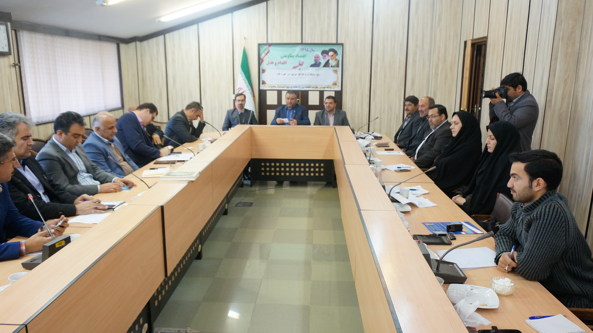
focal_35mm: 29
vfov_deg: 40.2
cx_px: 296
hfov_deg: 66.1
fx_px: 456
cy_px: 172
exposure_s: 1/60
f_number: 4
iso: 1000
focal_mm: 18
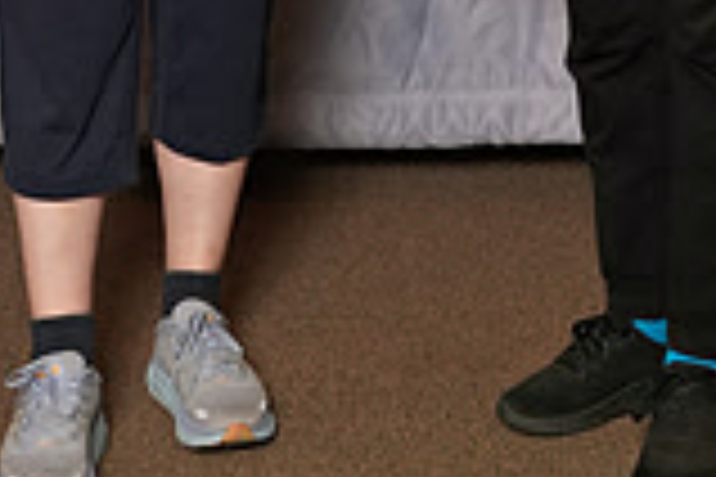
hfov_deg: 15.6
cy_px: -441
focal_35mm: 131
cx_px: 428
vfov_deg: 9.8
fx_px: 2613
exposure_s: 1/125
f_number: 8
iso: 800
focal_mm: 31
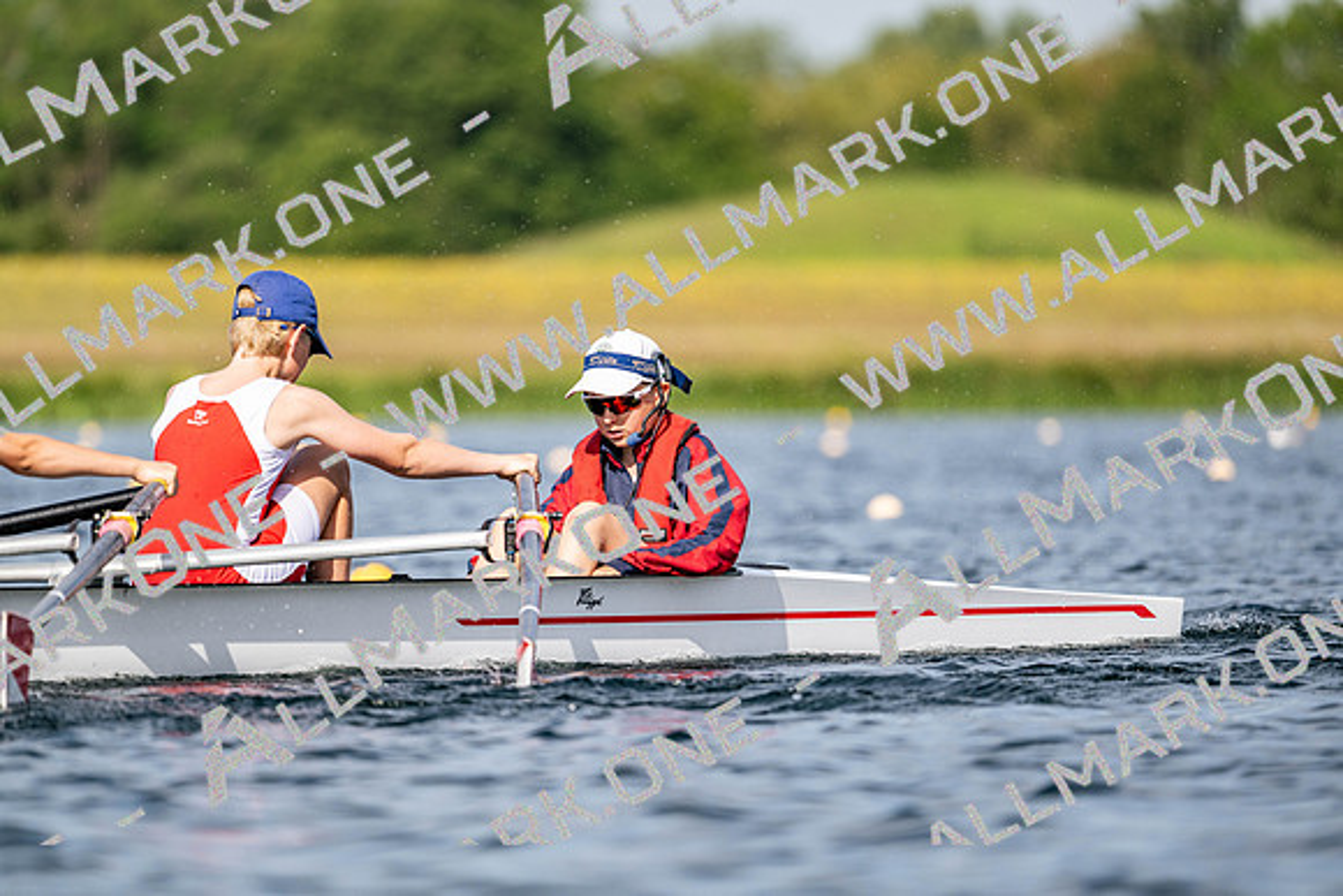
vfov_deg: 3.4
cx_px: 672
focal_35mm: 400
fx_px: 14925
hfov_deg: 5.2
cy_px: 448
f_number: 4.5
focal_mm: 400
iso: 180
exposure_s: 1/2500
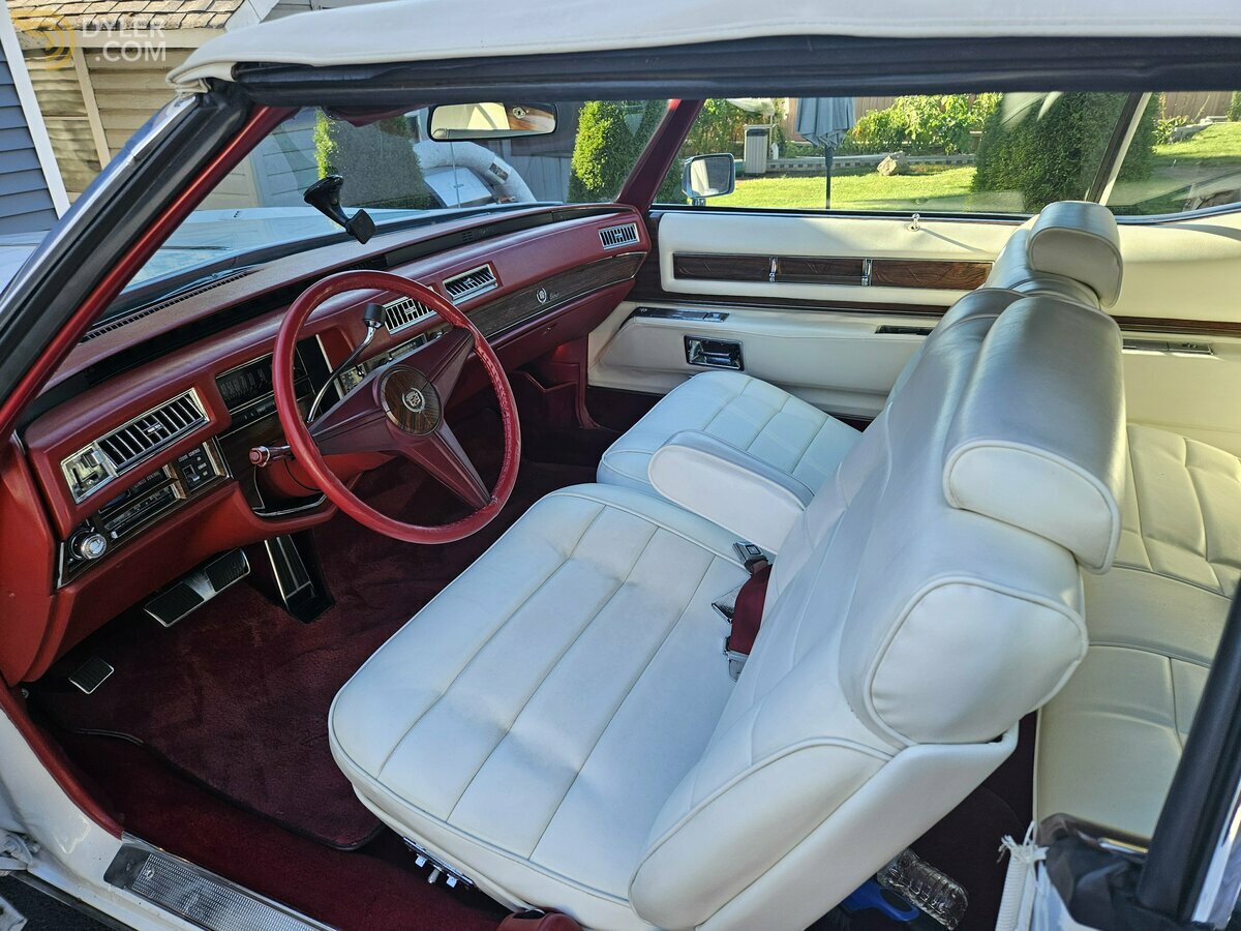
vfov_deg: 58.9
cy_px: 466
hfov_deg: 73.9
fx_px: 825
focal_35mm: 23
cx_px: 620
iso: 40
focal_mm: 5.4
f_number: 1.8
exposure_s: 1/180
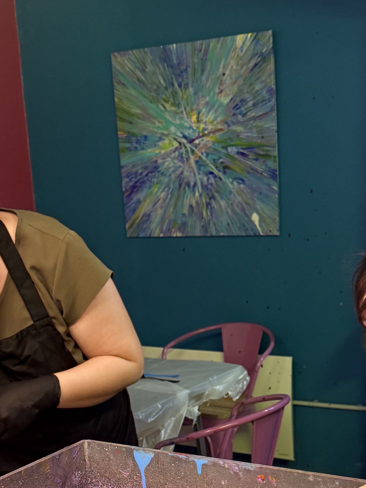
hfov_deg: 23.6
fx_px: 874
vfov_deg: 29.9
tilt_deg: -17.8
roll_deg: +2.7
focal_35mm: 62
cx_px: 165
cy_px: 437
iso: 200
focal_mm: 6.76
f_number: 1.78
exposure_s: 1/100
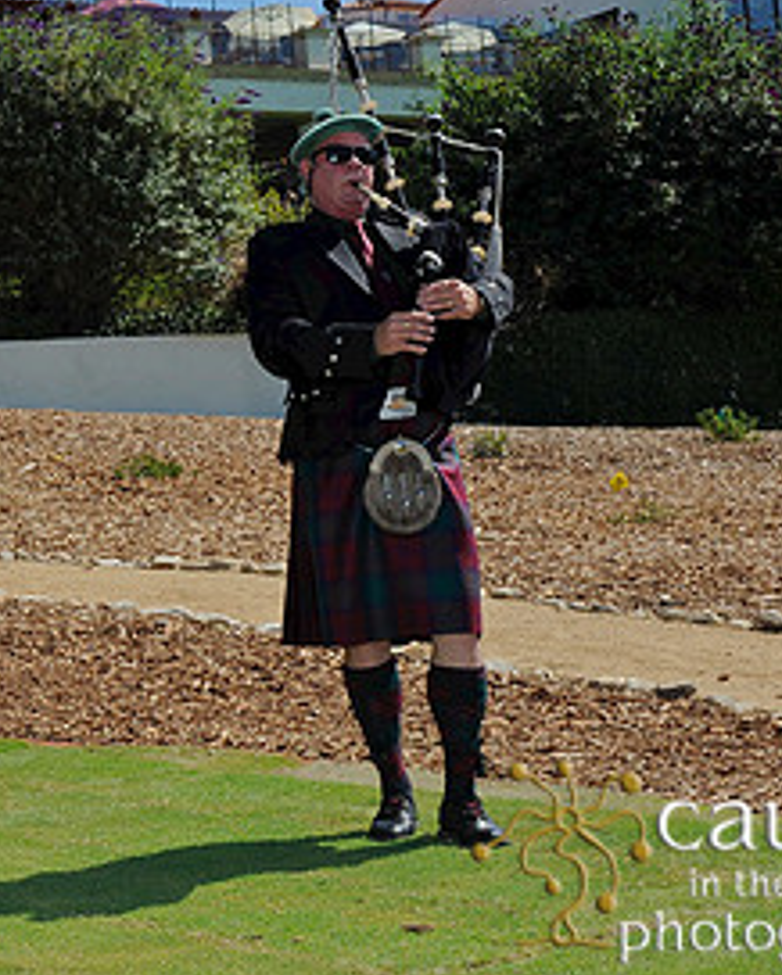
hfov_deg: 19.4
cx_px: -54
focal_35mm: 76
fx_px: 2196
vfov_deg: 24.9
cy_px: 298
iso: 200
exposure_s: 1/250
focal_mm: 38
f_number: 11
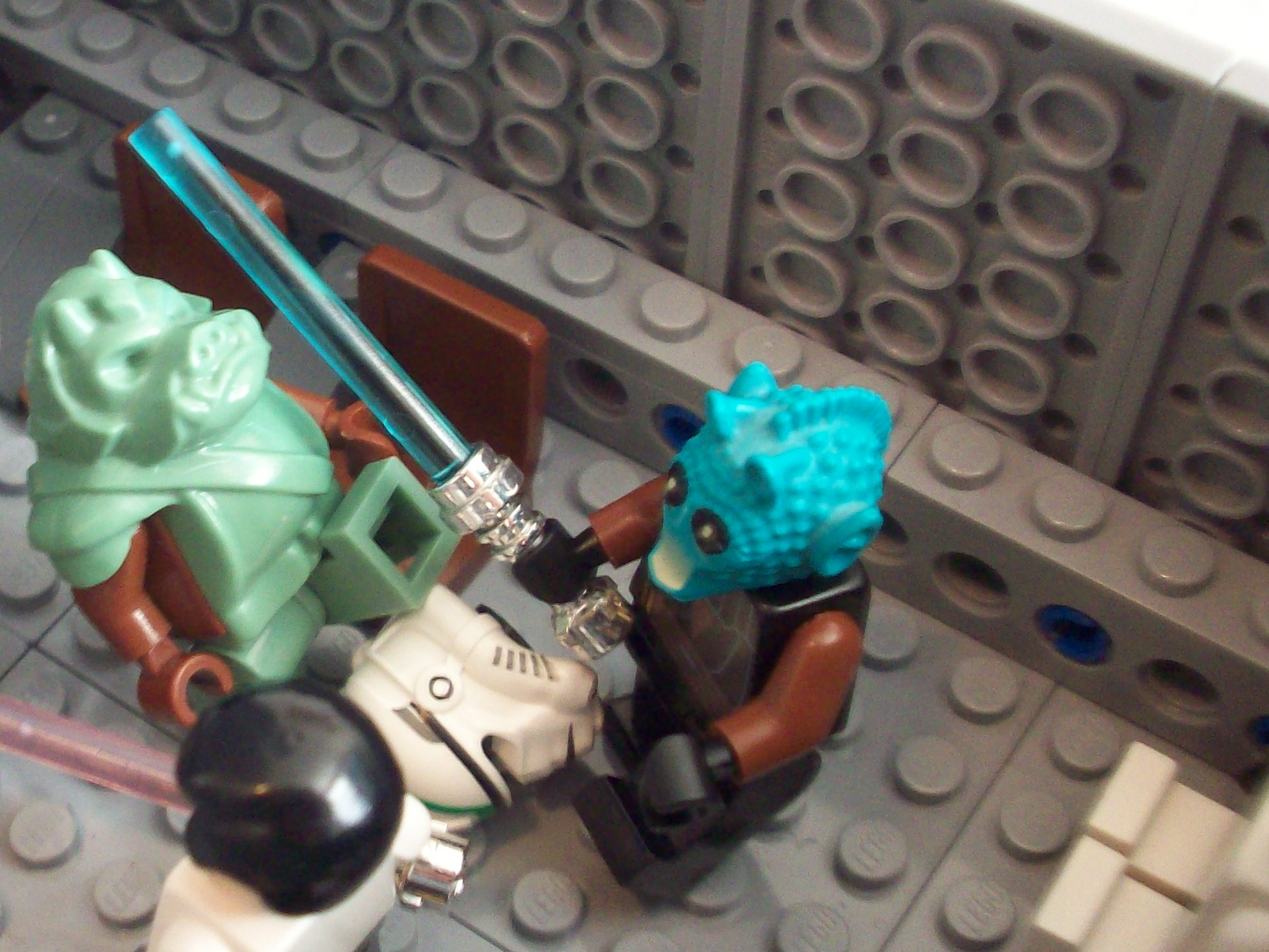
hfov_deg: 32.5
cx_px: 284
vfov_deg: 25.2
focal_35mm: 58
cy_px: 526
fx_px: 2126
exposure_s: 1/9.21
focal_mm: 6.2
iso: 160
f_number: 2.8
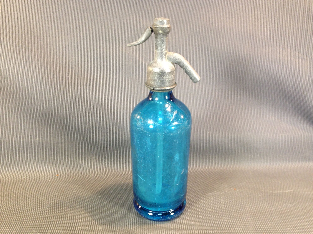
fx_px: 298
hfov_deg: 55.4
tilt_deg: -22.8
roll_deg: -1.1
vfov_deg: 42.9
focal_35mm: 33
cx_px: 156
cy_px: 117
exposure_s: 1/20
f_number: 2.4
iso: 80
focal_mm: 4.12
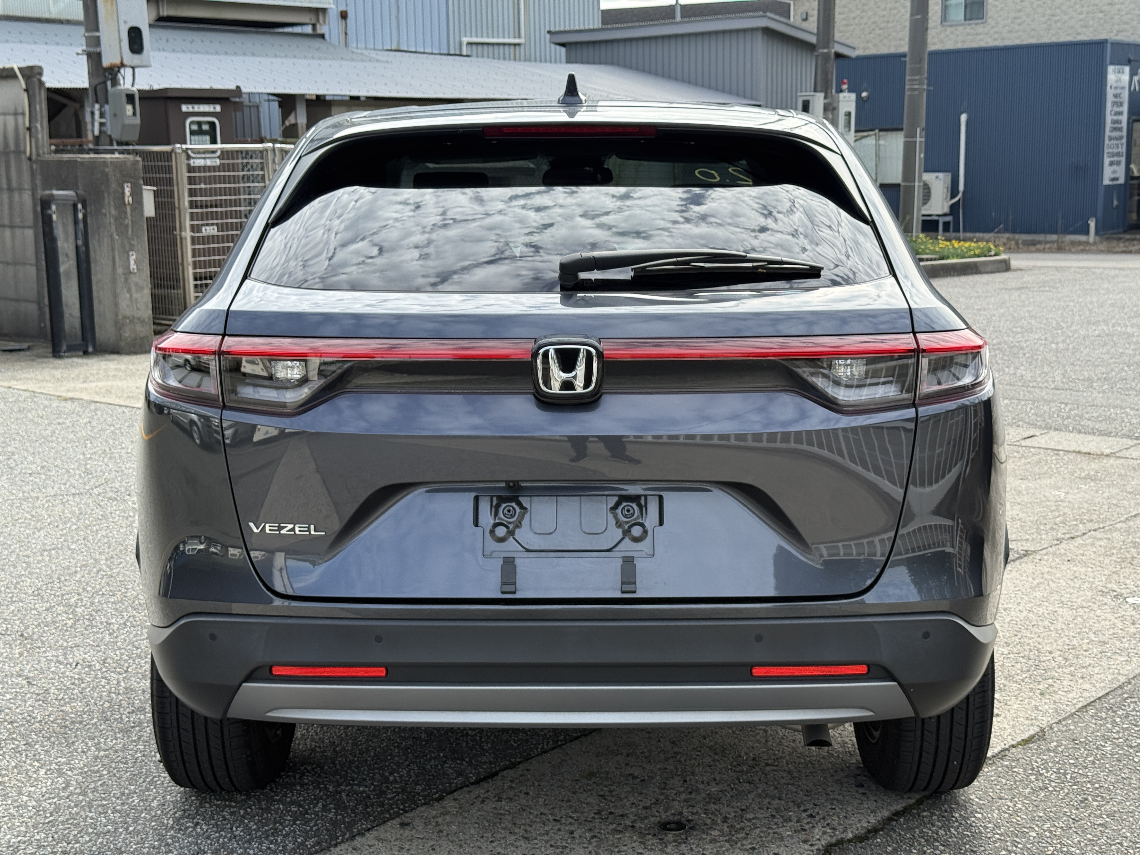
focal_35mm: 48
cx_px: 570
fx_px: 1581
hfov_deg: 39.7
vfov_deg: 30.3
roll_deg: +1.3
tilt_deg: -9.5
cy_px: 428
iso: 64
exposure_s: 1/1608
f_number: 1.78
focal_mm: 6.76
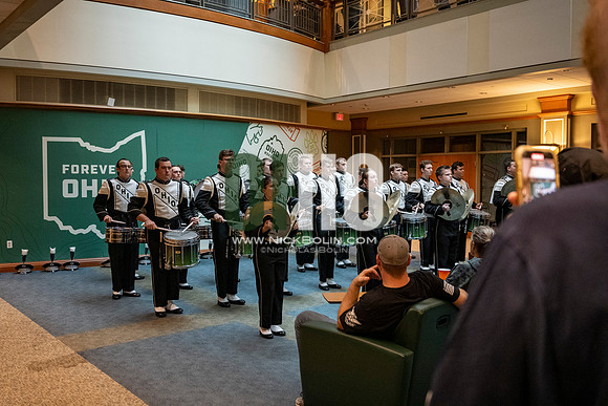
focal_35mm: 32
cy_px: 203
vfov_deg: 40.6
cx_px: 304
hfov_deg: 58.0
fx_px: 549
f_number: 4
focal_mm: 32.5
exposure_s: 1/200
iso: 3200
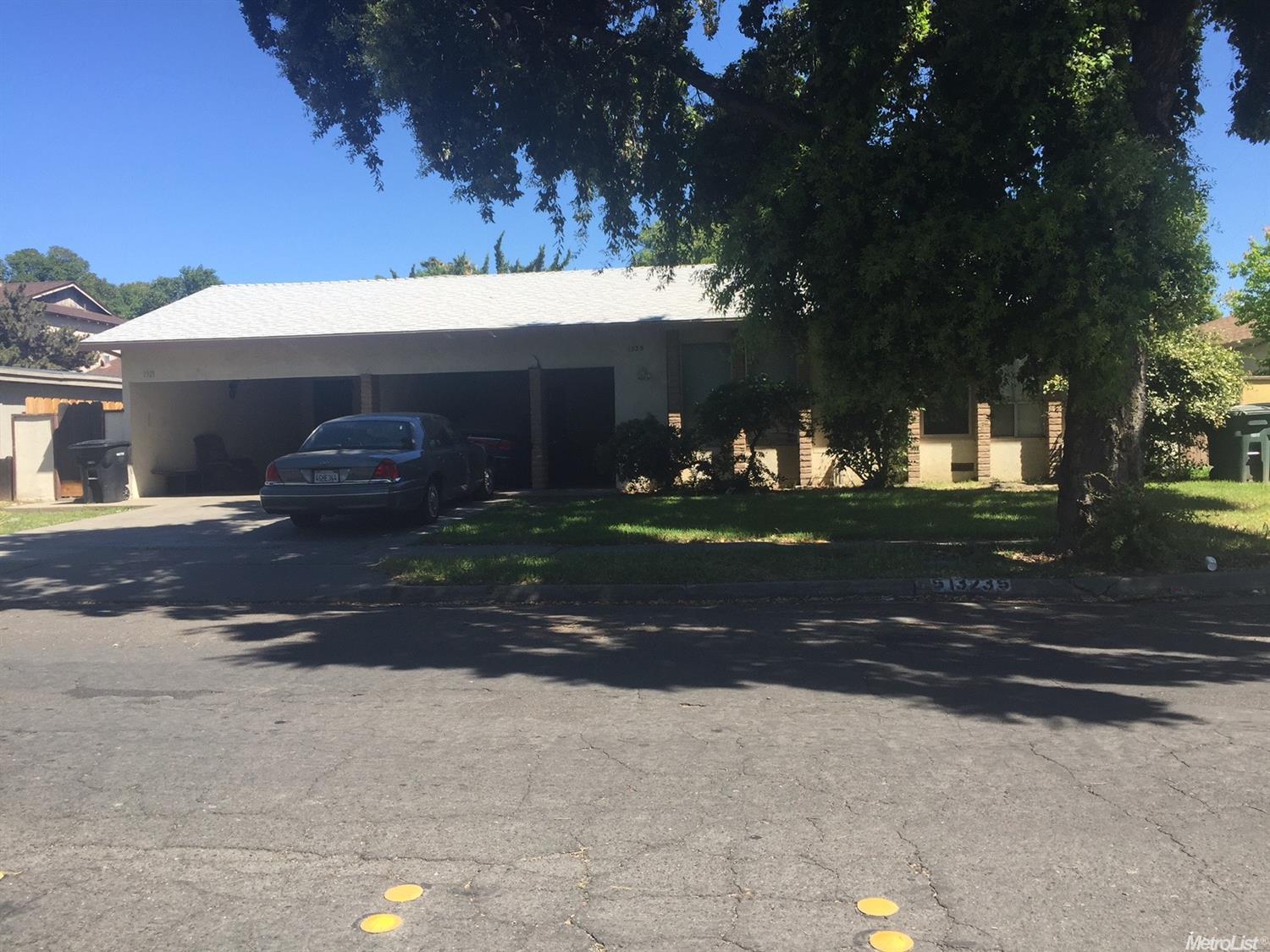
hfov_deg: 61.7
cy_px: 476
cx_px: 635
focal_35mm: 29
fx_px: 1064
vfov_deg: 48.2
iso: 32
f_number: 2.2
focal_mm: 4.15
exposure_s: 1/964
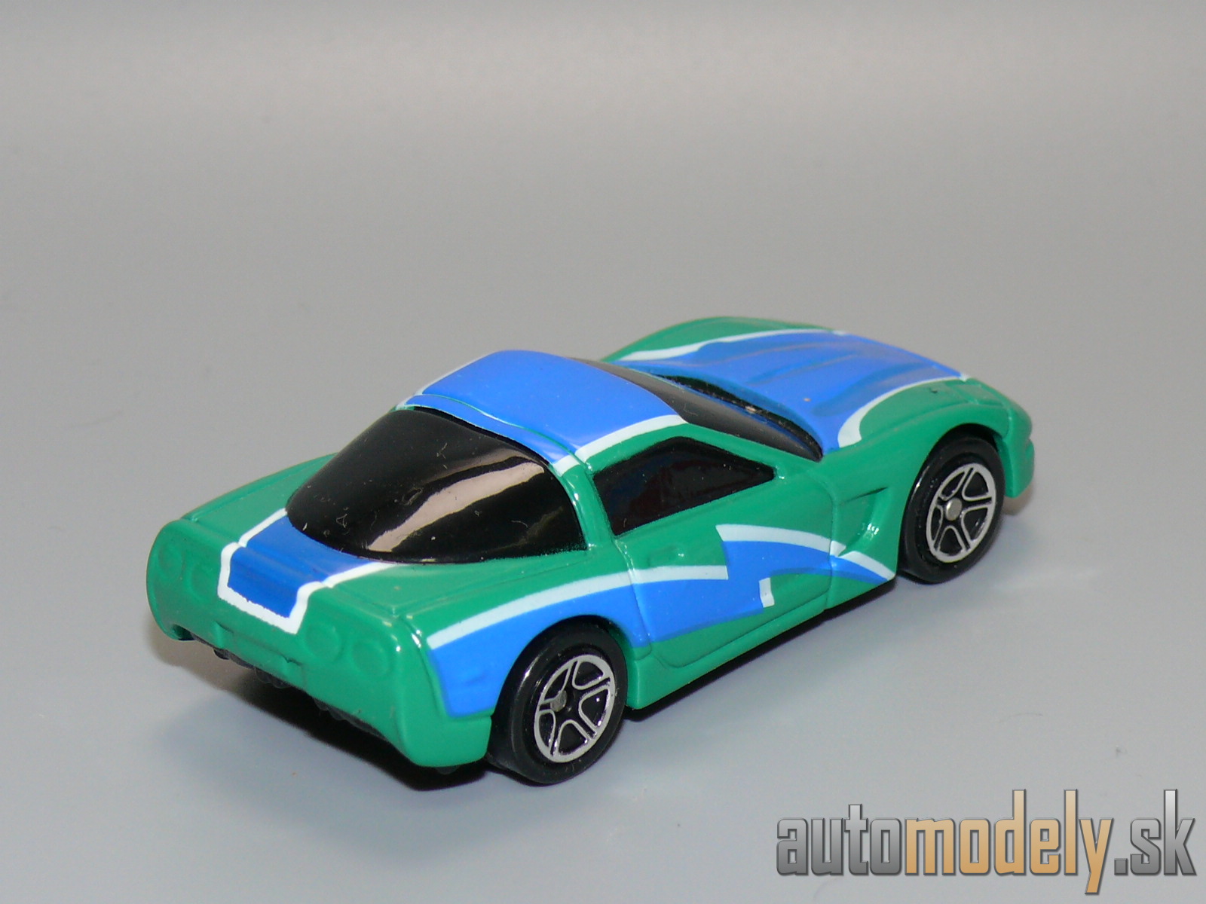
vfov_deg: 13.2
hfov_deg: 17.6
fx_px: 3902
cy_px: 452
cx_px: 603
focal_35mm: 112
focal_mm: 14.2
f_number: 4
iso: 100
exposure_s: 1/30
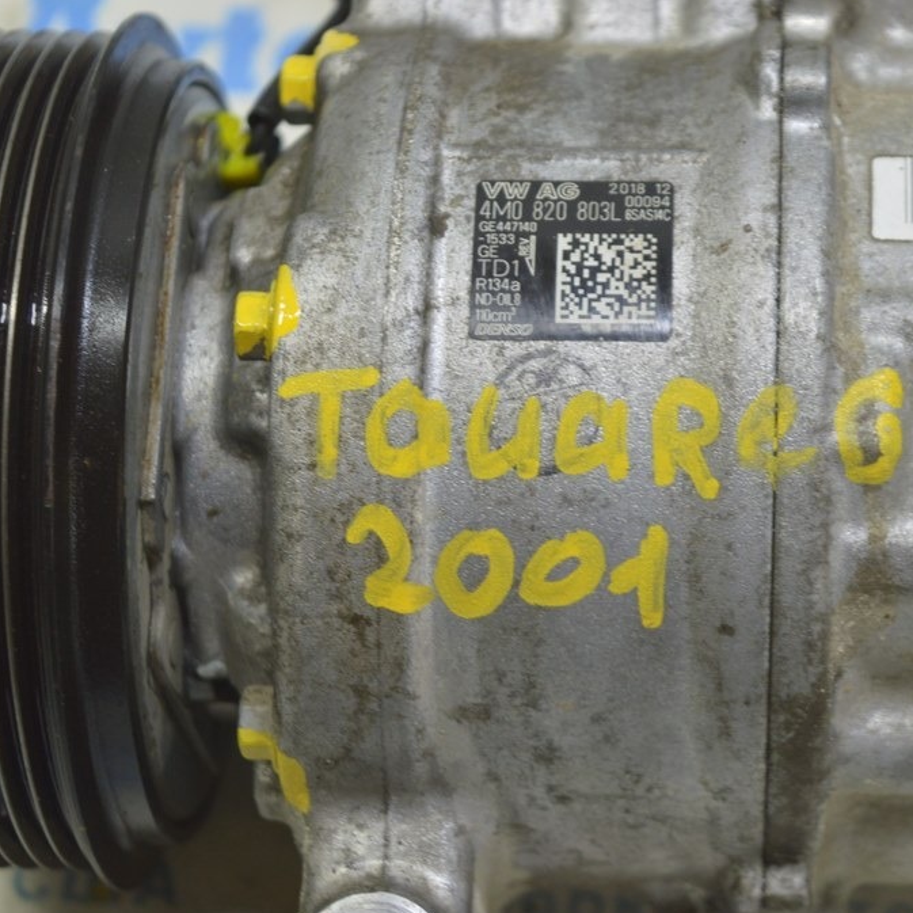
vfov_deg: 16.3
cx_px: 511
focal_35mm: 107
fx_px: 3182
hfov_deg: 16.3
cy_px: 459
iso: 400
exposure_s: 1/20
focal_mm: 55
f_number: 5.6
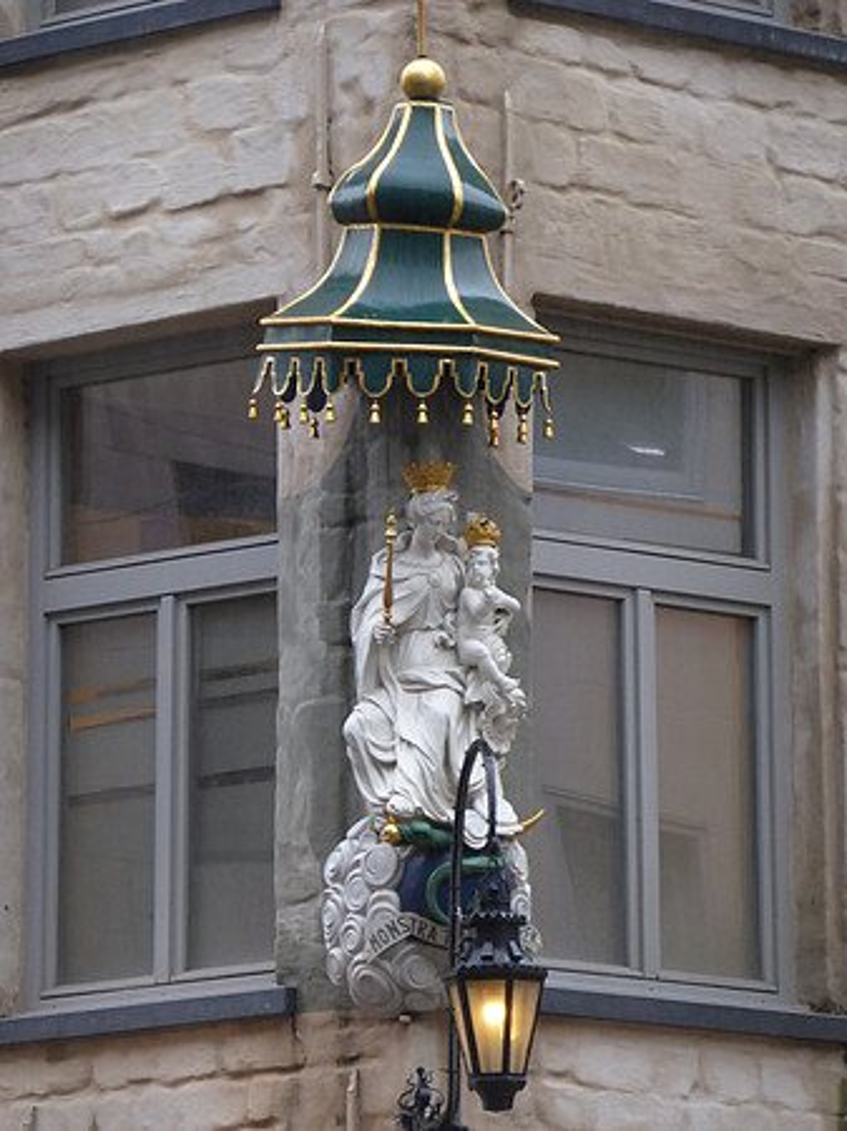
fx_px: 9437
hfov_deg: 5.1
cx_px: 424
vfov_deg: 6.9
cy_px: 566
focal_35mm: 289
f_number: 5.9
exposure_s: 1/60
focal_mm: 51.5
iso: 400
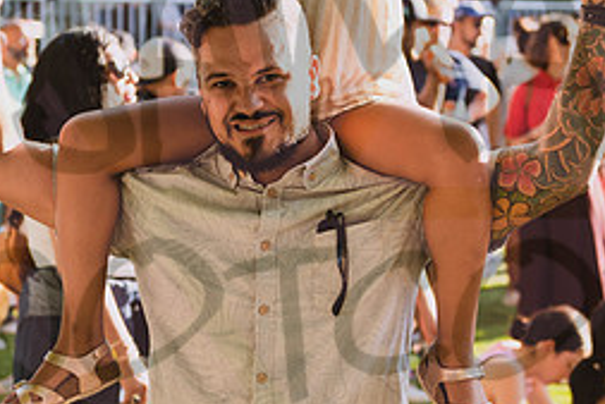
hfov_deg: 17.3
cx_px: 284
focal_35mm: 118
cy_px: 130
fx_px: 1984
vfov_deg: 11.6
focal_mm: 44
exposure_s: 1/640
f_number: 3.2
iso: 200
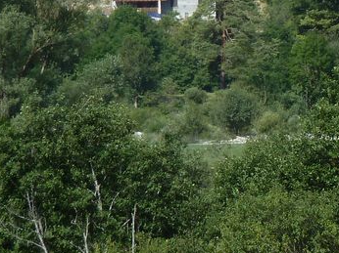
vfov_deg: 1.6
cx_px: 225
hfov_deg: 2.1
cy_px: -20
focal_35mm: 923
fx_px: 9033
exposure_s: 1/320
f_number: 4.9
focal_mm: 49.2
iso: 80
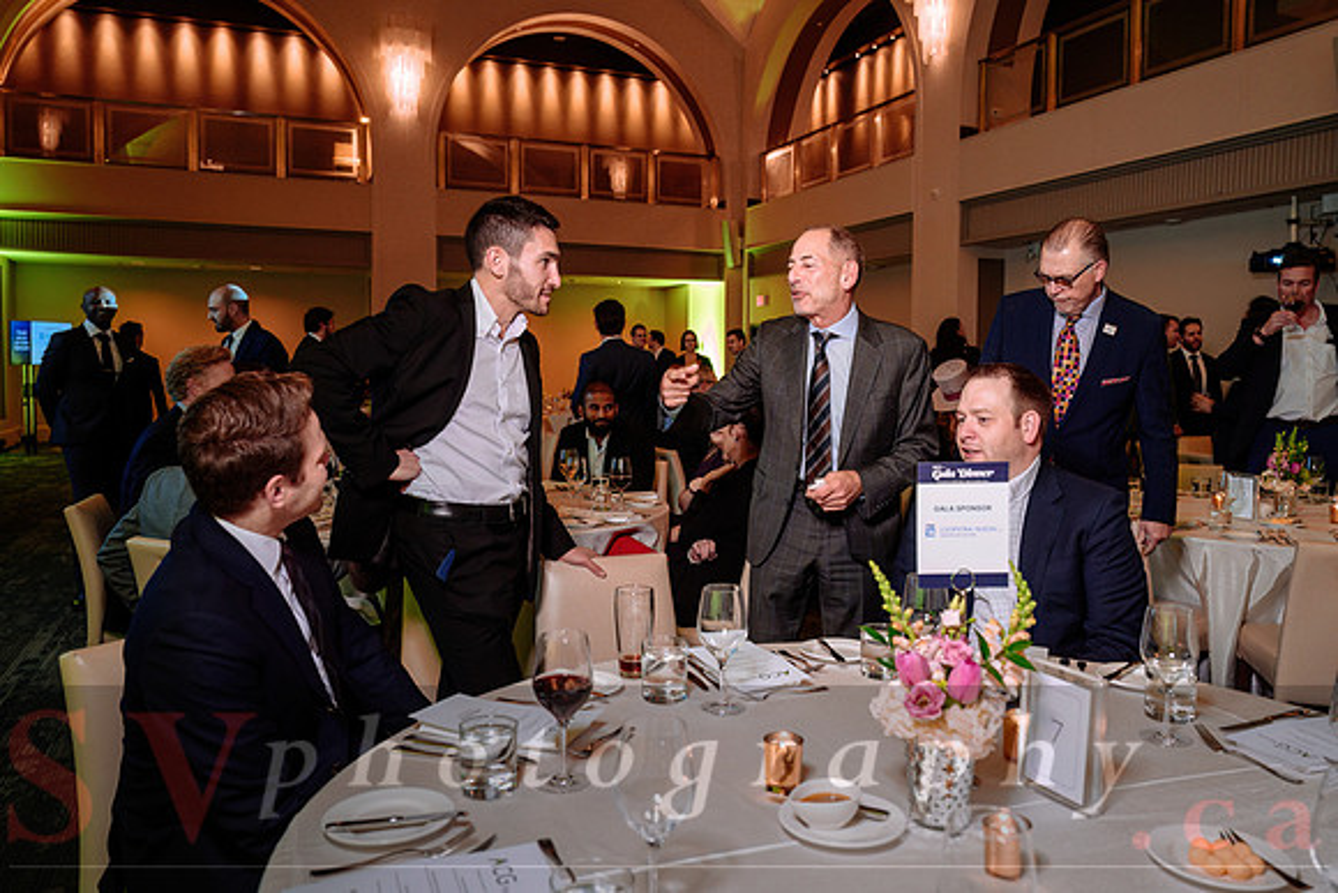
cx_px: 709
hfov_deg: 64.2
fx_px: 1064
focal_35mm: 29
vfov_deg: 45.5
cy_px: 419
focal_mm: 27
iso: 1000
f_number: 4
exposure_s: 1/50
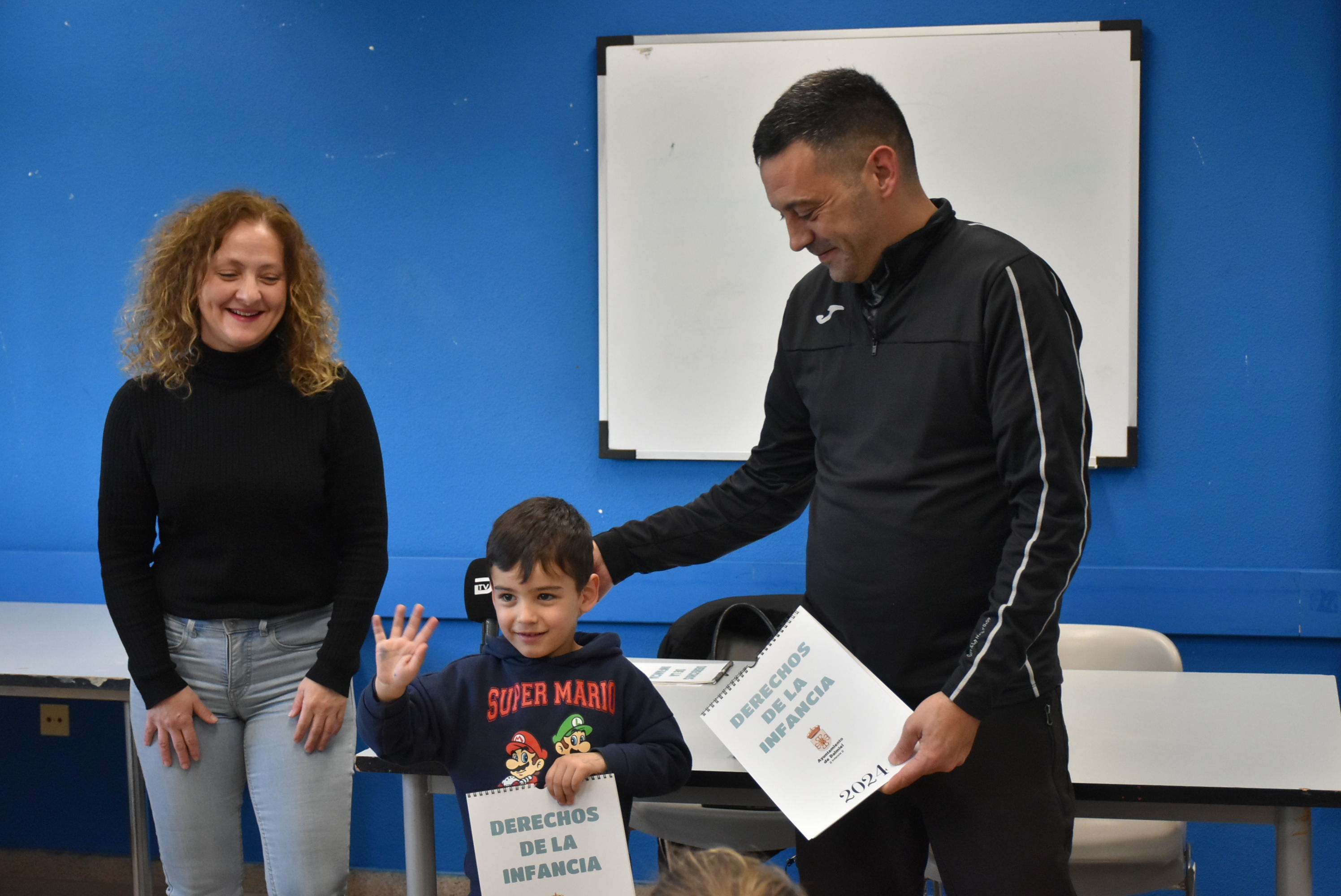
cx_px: 670
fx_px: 2125
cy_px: 448
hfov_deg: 35.0
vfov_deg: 23.8
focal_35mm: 57
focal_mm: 38
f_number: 4.2
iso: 1600
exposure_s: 1/125
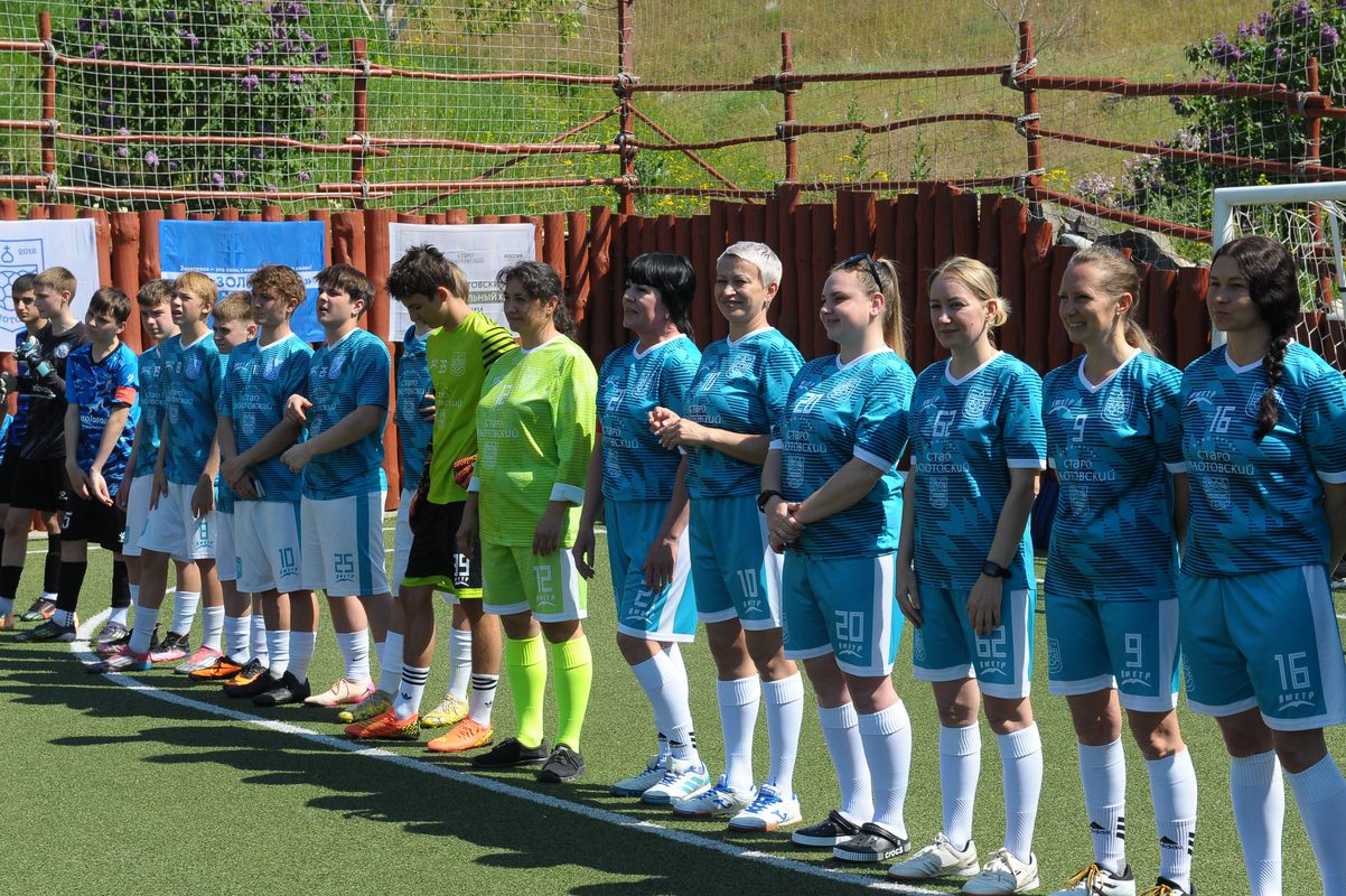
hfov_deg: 28.9
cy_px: 448
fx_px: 2616
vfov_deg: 19.4
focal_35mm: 70
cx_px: 673
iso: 640
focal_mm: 70
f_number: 13
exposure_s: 1/640
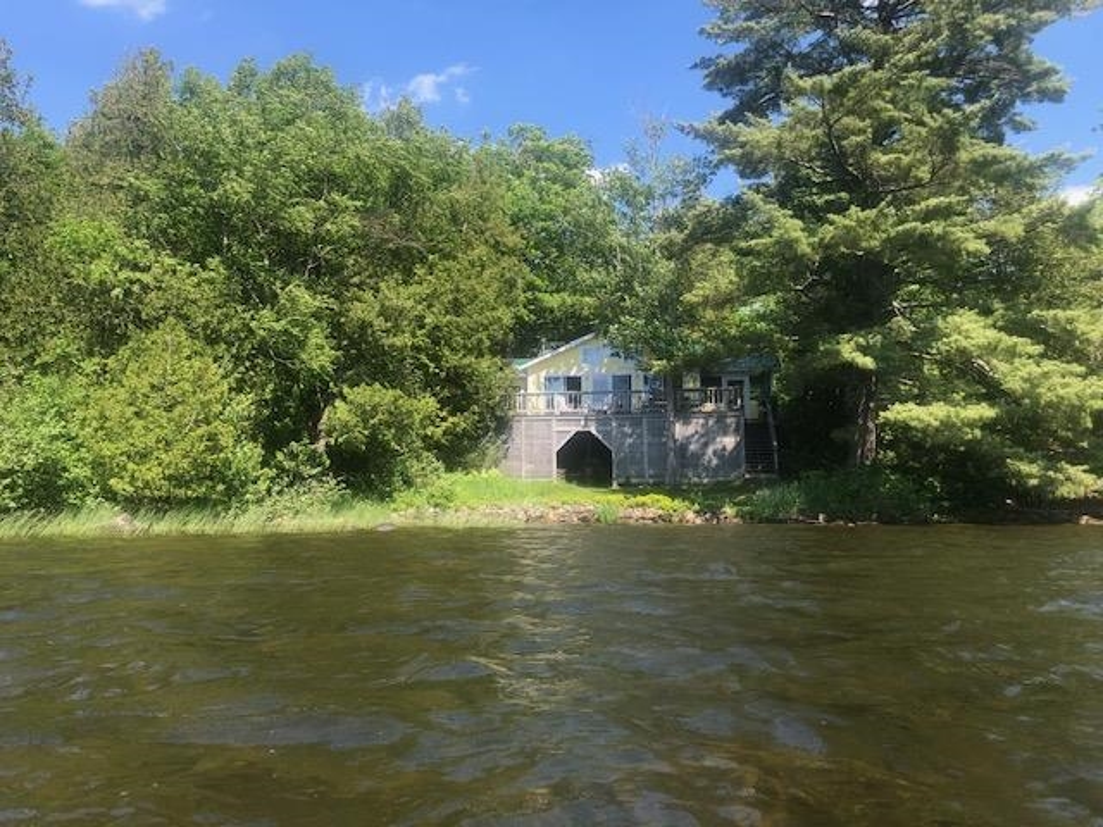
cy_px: 414
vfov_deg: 49.7
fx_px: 892
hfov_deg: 63.4
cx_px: 552
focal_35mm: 28
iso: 20
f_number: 1.8
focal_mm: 3.99
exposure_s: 1/623
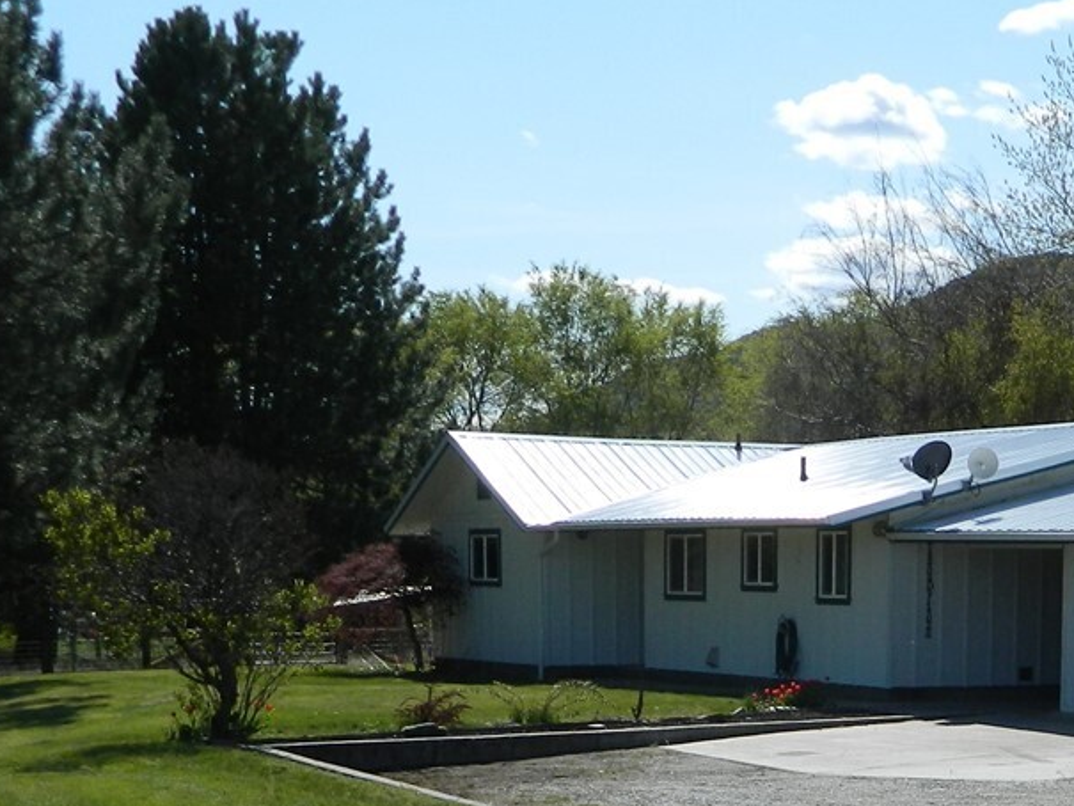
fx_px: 2545
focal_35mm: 82
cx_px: 914
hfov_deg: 23.4
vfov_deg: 17.2
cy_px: 946
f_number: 9.1
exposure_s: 1/200
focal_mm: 5.6
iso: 80
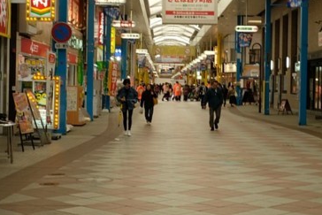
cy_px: 86
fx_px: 680
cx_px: 196
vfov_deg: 17.9
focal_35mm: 76
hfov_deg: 26.6
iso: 200
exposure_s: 1/15
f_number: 8
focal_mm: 18
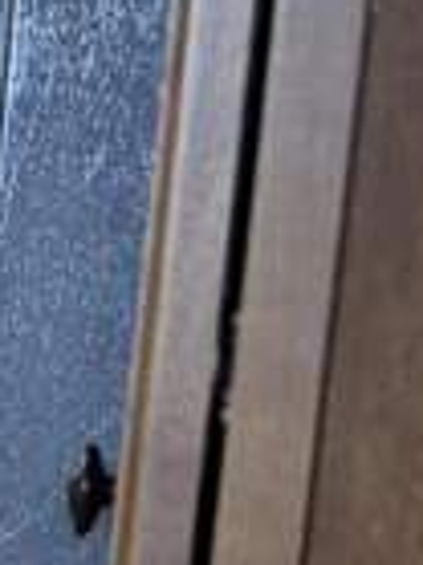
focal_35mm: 184
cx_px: -956
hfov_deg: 7.0
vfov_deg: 10.2
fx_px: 3003
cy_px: 976
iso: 250
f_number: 1.78
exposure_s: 1/60
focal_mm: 6.76
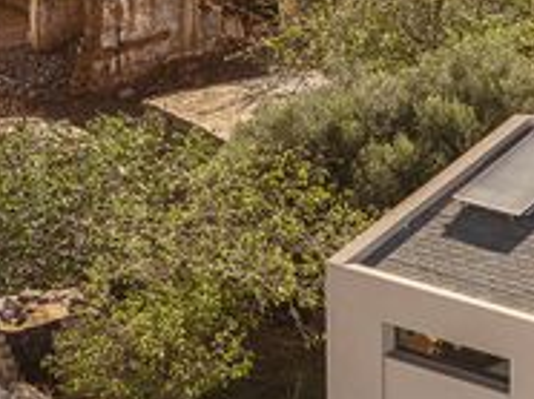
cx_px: 858
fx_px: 3713
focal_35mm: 241
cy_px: 611
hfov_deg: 8.0
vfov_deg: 6.1
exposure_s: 1/730
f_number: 2.8
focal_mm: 19.35
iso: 130
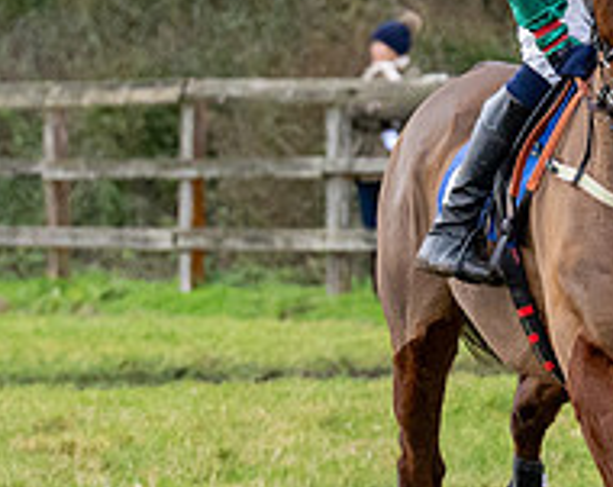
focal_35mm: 867
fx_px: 15689
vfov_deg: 1.8
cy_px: 29
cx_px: 769
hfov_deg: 2.2
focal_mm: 120
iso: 800
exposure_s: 1/500
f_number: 4
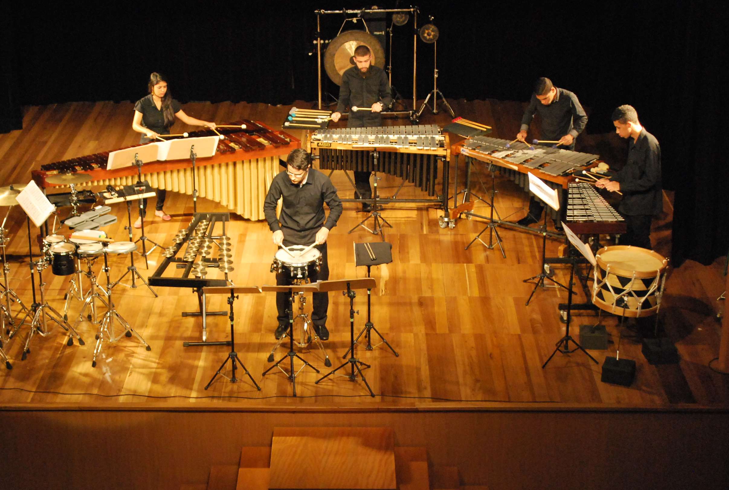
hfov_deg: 28.0
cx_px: 292
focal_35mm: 72
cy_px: 210
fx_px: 1461
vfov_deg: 19.0
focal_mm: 40
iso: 1600
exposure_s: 1/125
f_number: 5.3
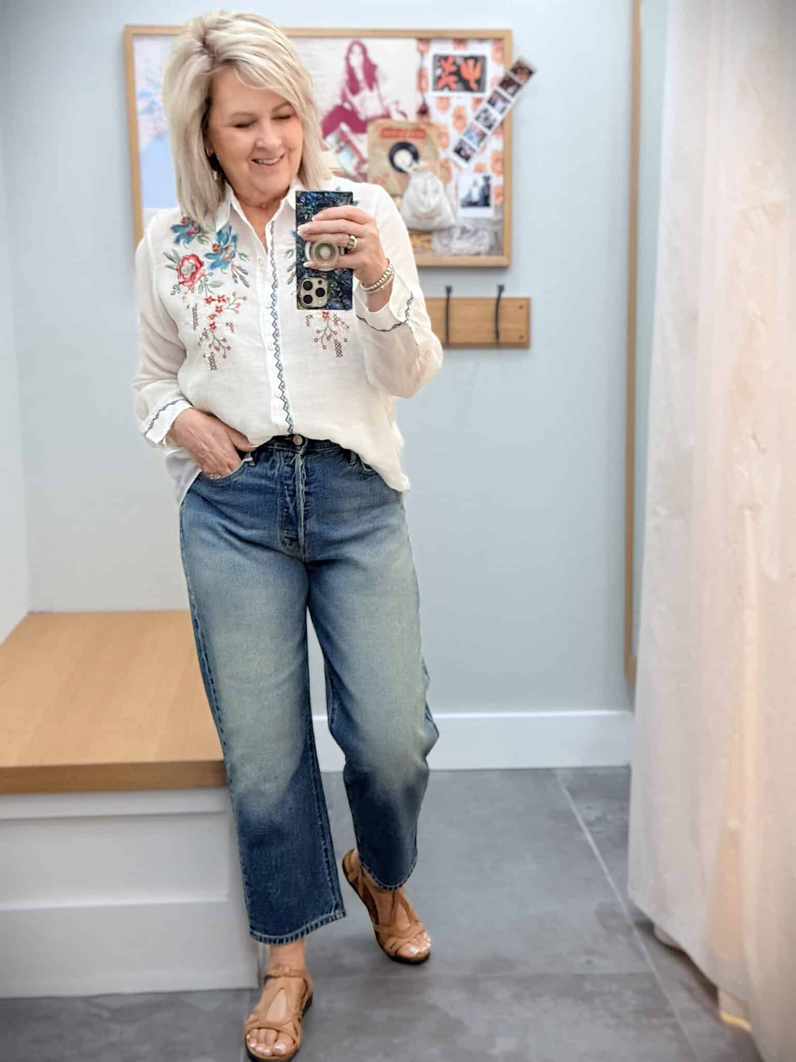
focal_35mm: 48
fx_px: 1472
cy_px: 531
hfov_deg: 30.3
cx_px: 398
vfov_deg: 39.7
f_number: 1.78
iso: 320
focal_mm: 6.76
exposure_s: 1/40
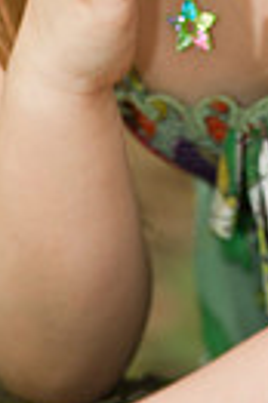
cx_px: 159
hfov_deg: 2.3
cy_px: -221
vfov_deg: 3.4
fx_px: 6740
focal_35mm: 602
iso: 200
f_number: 3.5
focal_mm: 175
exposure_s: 1/100
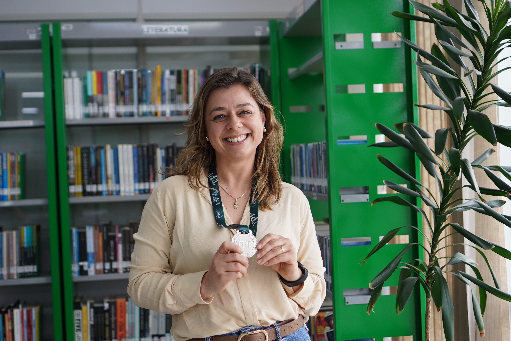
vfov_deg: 26.0
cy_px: 170
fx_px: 738
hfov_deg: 38.2
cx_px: 256
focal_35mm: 52
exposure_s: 1/80
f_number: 2.2
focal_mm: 35
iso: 100
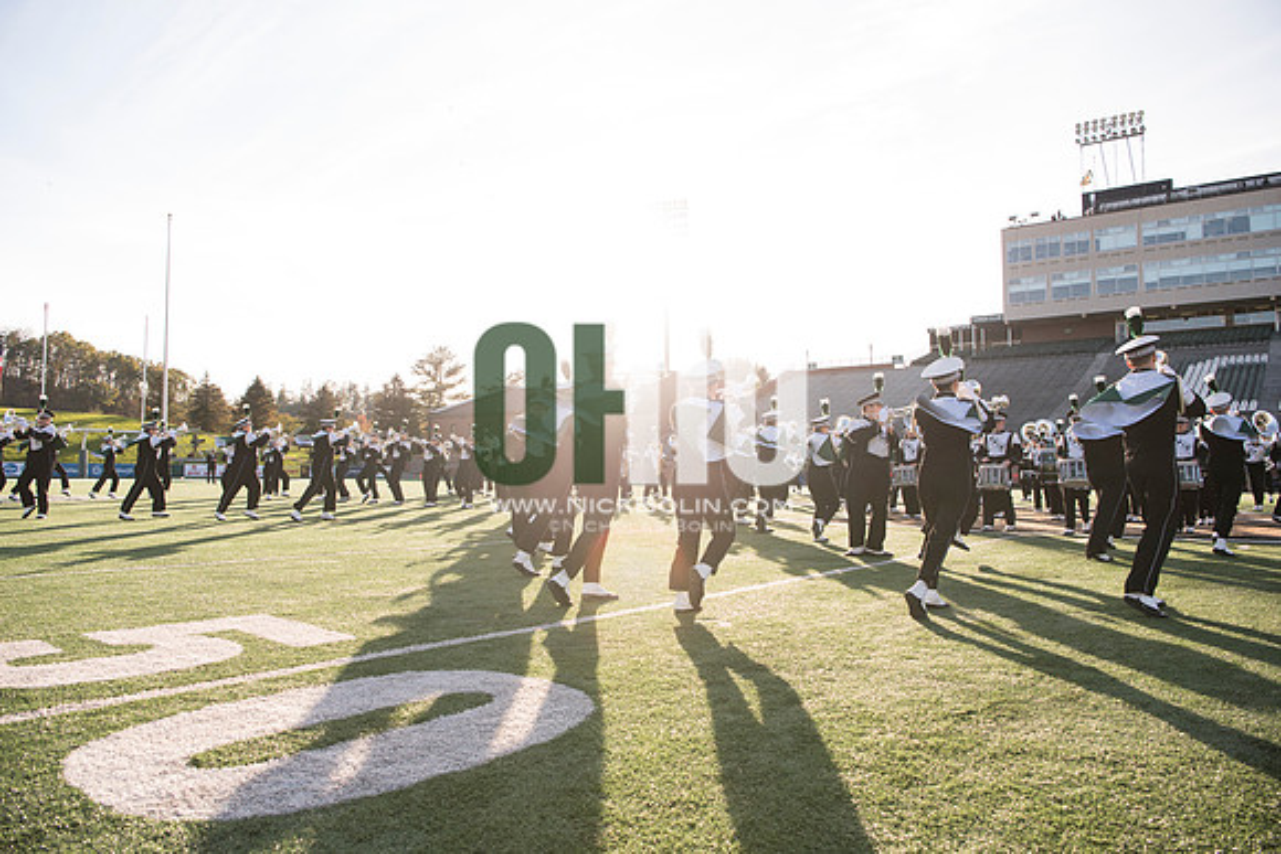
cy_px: 427
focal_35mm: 24
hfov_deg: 73.7
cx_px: 640
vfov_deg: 53.2
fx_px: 854
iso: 320
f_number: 5
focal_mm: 24
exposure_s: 1/640
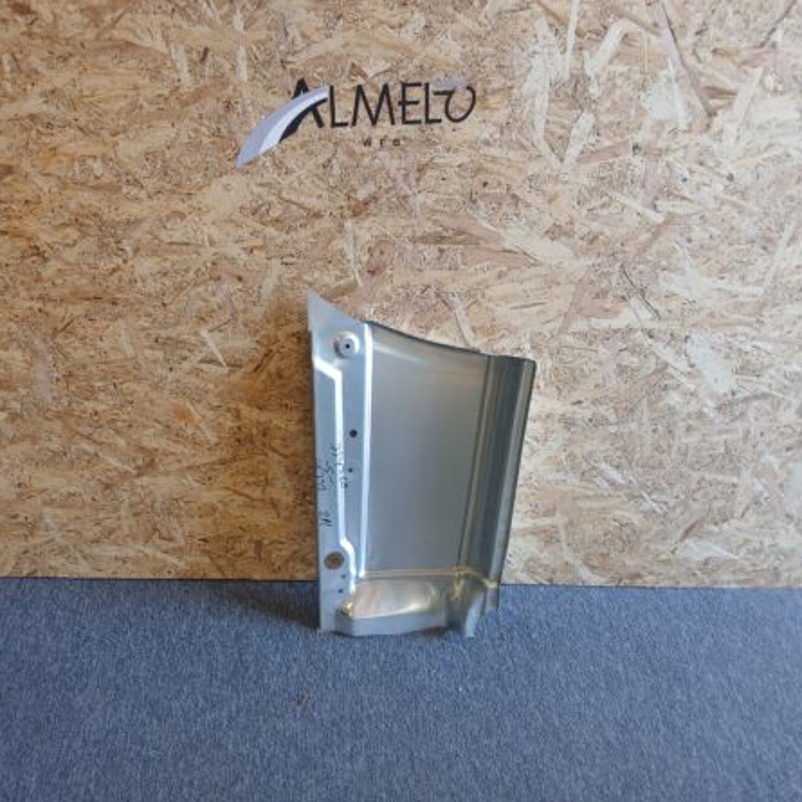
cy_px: 402
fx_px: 813
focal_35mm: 31
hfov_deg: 52.4
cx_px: 344
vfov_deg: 52.5
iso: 160
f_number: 1.8
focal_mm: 3.98
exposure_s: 1/50
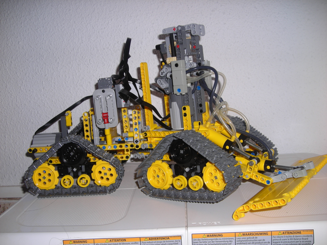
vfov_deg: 37.7
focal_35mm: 38
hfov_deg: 49.0
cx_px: 164
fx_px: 359
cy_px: 122
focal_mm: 6.3
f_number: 3.2
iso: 50
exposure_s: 1/60
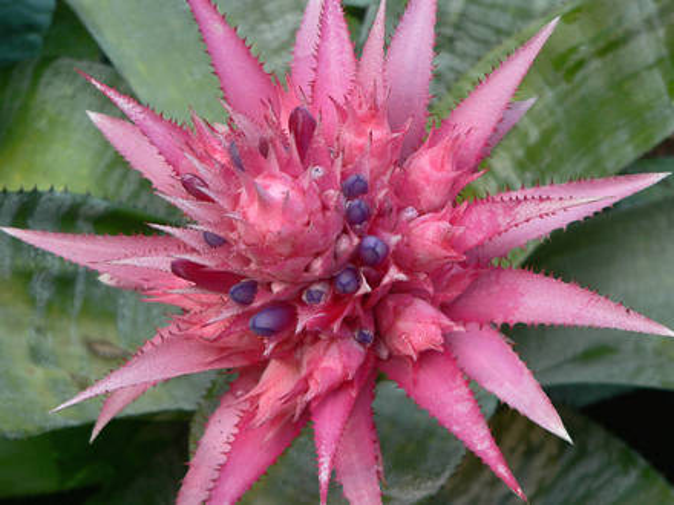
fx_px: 1421
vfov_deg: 20.2
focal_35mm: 73
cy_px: 252
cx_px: 337
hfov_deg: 26.7
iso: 80
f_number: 3.3
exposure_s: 1/160
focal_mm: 12.2
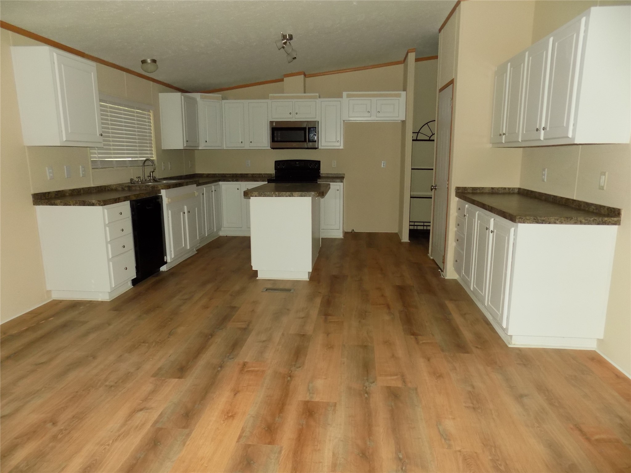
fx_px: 419
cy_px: 236
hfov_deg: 73.9
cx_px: 316
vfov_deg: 58.9
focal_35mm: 23
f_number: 3.1
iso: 220
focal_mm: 4
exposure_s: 1/30
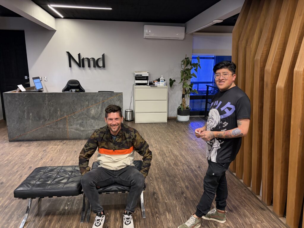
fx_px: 228
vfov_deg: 53.1
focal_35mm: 26
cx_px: 152
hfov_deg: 67.3
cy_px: 114
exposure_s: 1/60
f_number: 1.6
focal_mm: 5.96
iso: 320
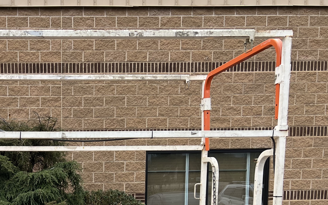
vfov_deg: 20.8
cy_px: 248
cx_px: 26
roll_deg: +1.6
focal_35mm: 58
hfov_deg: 33.1
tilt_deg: -6.8
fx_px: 518
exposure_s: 1/497
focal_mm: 5.7
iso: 50
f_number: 1.5
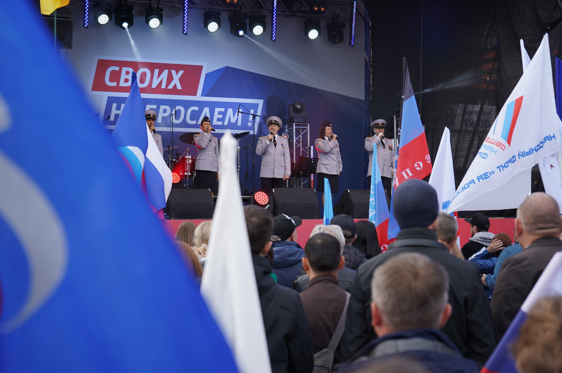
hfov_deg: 29.7
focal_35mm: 68
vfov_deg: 20.0
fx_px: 1061
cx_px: 281
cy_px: 186
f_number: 5.6
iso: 100
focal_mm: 68
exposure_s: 1/100
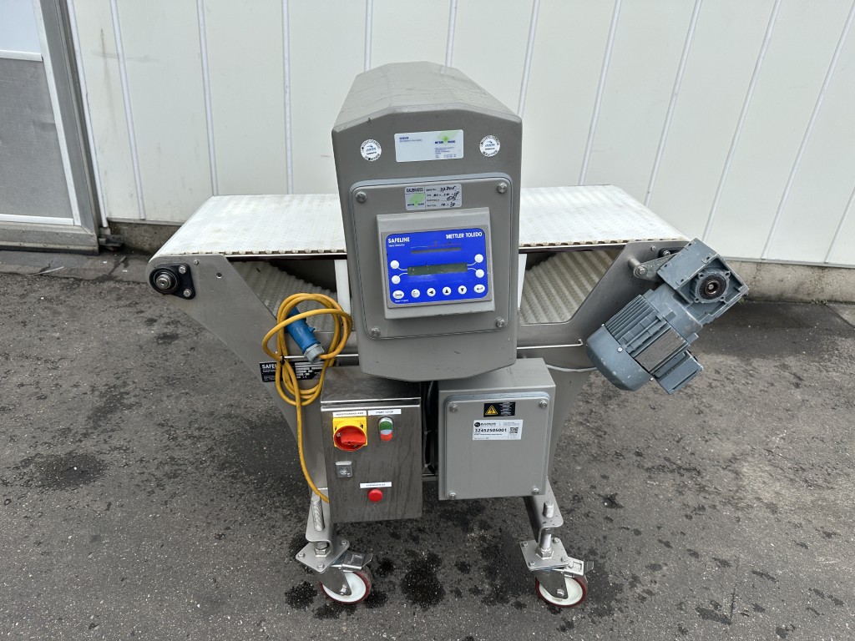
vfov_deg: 56.8
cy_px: 320
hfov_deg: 71.6
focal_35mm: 24
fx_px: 593
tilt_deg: -27.1
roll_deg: -5.4
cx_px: 428
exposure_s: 1/2299
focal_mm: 6.86
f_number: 1.78
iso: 80
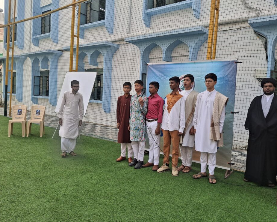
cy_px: 109
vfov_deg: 53.2
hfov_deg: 64.1
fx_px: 221
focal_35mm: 27
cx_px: 136
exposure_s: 1/495
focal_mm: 4.69
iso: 32
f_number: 1.8
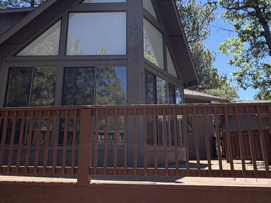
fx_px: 290
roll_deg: +0.3
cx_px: 126
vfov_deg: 37.6
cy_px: 49
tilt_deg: +19.2
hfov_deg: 50.1
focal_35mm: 37
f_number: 2.2
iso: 40
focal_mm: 2.22
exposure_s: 1/607
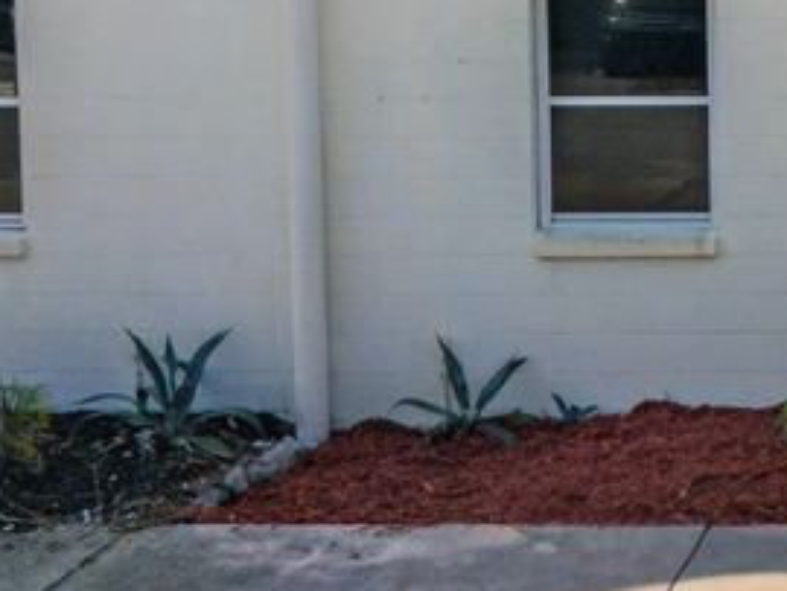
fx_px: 2071
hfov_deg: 19.6
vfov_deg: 15.9
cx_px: 1064
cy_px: -6
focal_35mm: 91
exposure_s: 1/4000
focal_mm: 6.72
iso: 200
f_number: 1.7
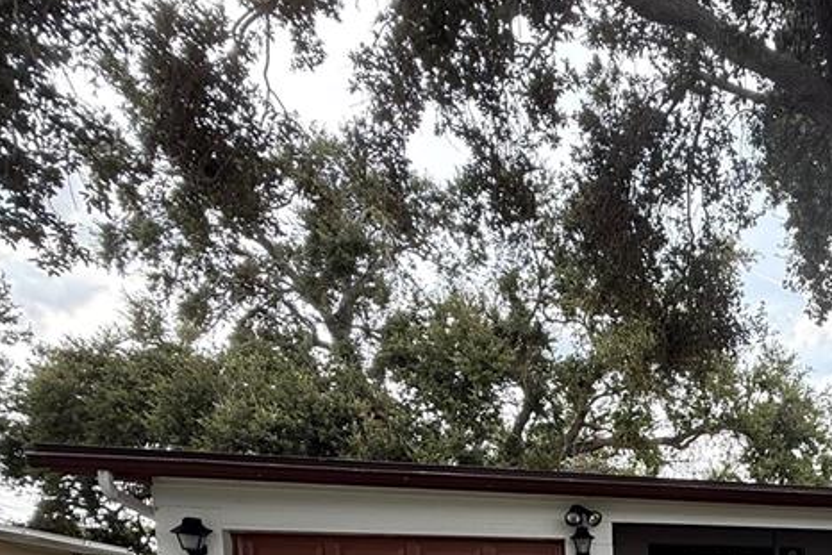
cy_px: 676
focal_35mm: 32
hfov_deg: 50.4
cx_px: 784
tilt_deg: -3.9
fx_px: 740
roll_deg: +1.3
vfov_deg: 33.1
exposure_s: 1/336
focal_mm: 2.22
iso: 64
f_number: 2.2
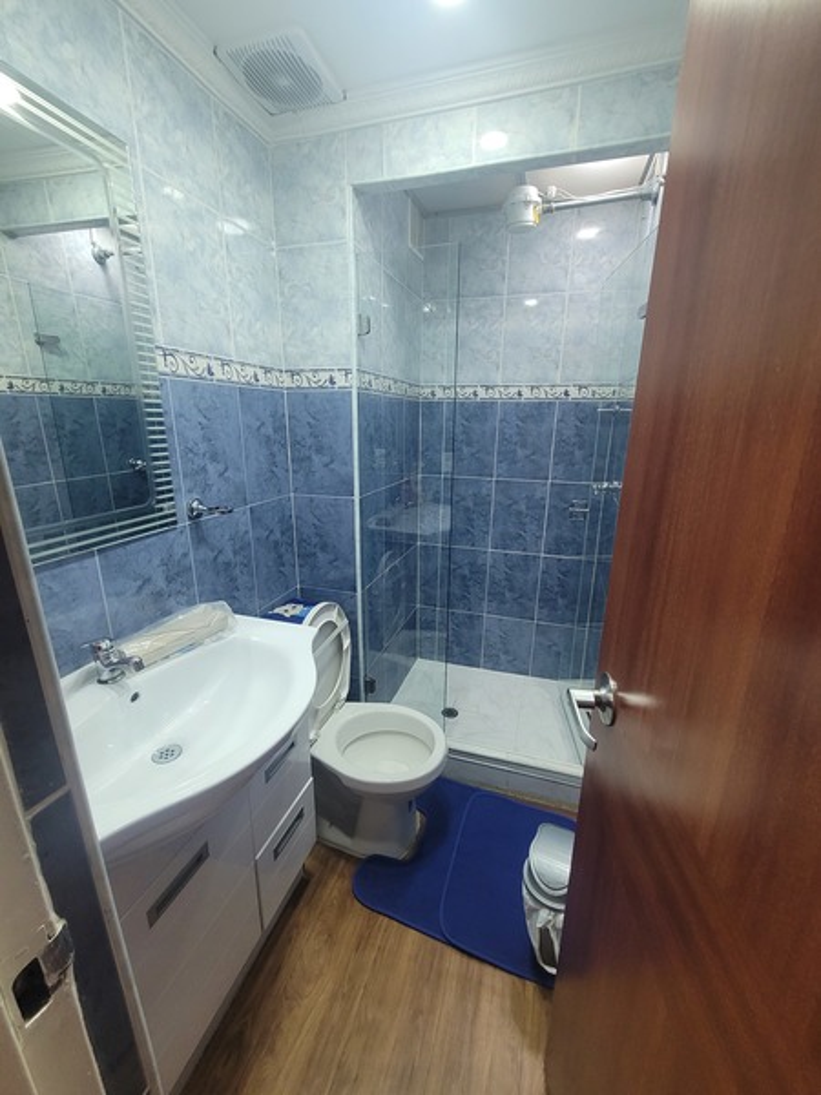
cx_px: 410
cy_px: 548
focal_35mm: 13
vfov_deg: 106.2
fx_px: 411
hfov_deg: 89.9
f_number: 2.2
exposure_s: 1/60
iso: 320
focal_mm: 2.2
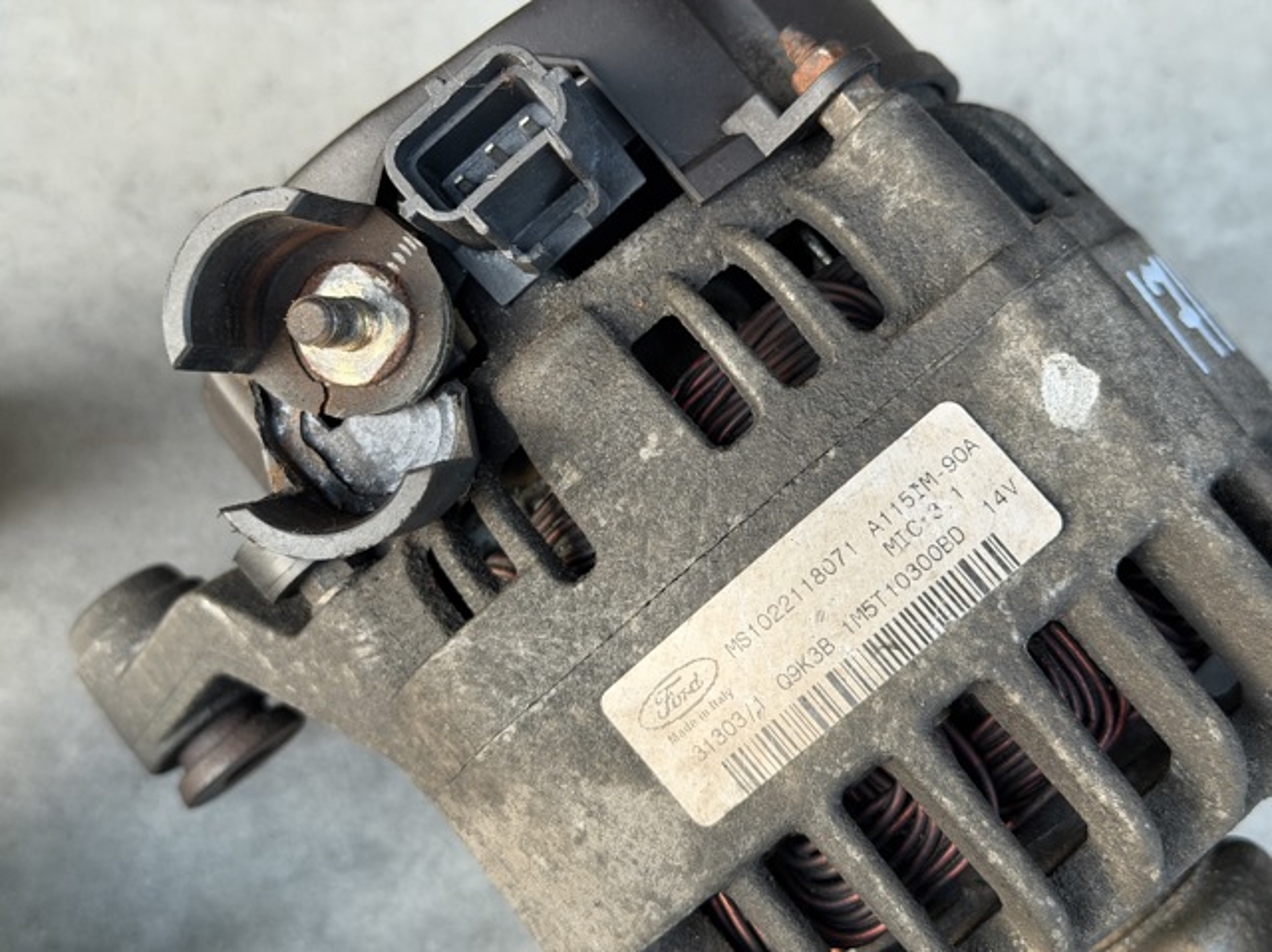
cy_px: 476
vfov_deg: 30.2
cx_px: 636
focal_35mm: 48
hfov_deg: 39.7
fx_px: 1762
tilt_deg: -70.7
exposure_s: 1/38
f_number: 1.78
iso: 250
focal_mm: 6.76
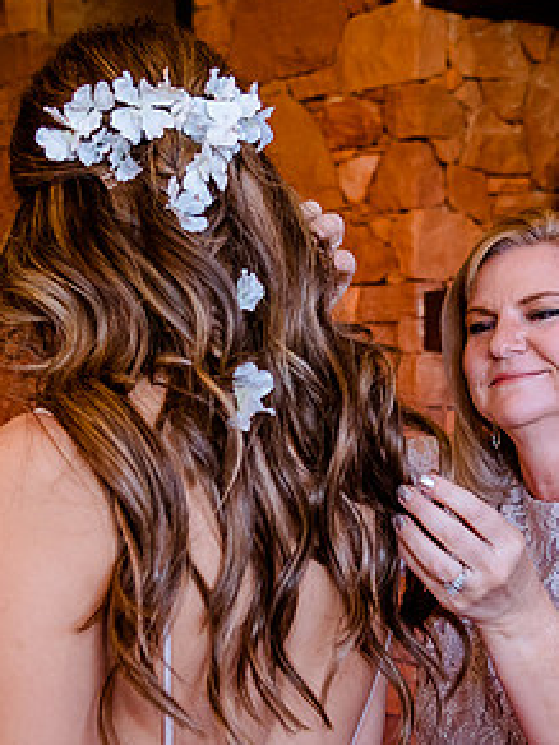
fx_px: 1615
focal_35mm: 75
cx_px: 262
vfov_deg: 26.0
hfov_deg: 19.6
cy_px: 400
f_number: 4.5
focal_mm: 32
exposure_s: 1/200
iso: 1600
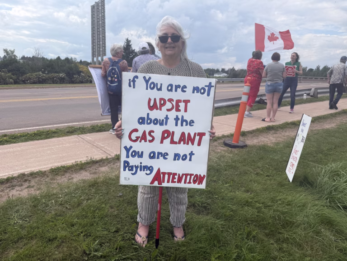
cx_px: 174
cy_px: 130
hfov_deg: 71.6
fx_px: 241
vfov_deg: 56.8
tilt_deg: -11.6
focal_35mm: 24
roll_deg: -2.2
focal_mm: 6.76
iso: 80
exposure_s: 1/4167
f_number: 1.78
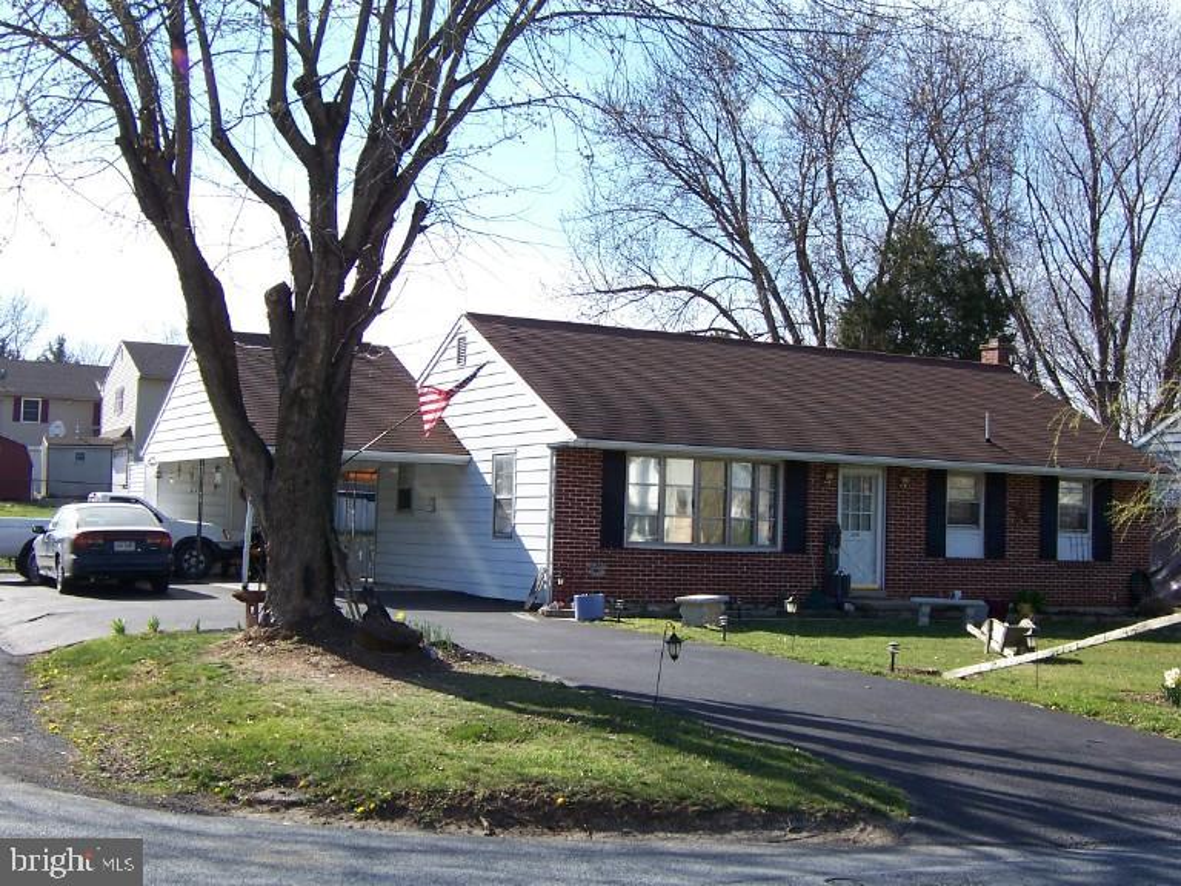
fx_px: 1672
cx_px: 590
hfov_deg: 38.9
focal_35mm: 49
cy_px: 443
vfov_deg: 29.7
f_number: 4
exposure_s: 1/350
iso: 80
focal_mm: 8.2
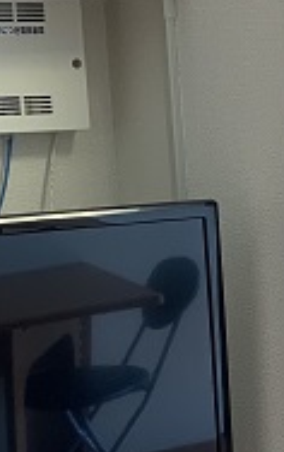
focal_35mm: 118
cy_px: 371
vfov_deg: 17.5
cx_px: 519
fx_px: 1457
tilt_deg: -15.4
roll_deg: +0.4
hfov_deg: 10.4
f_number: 1.8
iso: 80
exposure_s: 1/121
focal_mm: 4.25
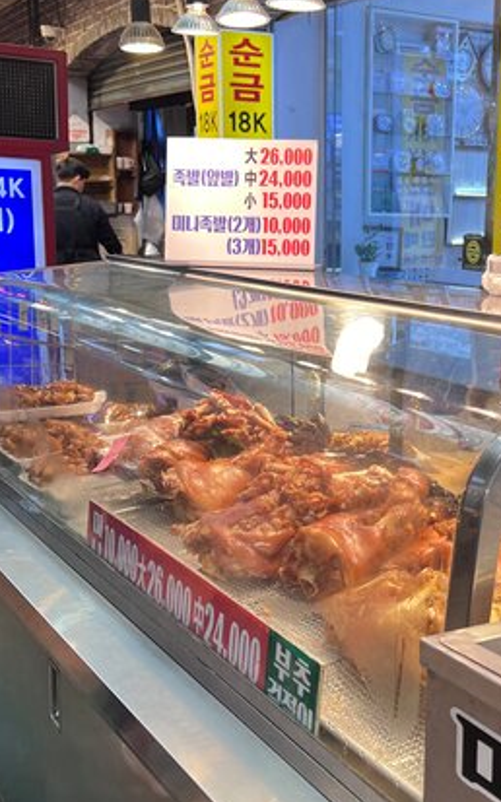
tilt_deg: -11.9
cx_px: 353
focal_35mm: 48
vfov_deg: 41.8
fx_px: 1049
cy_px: 425
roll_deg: -1.8
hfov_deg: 26.6
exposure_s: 1/120
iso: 80
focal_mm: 5.7
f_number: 1.5
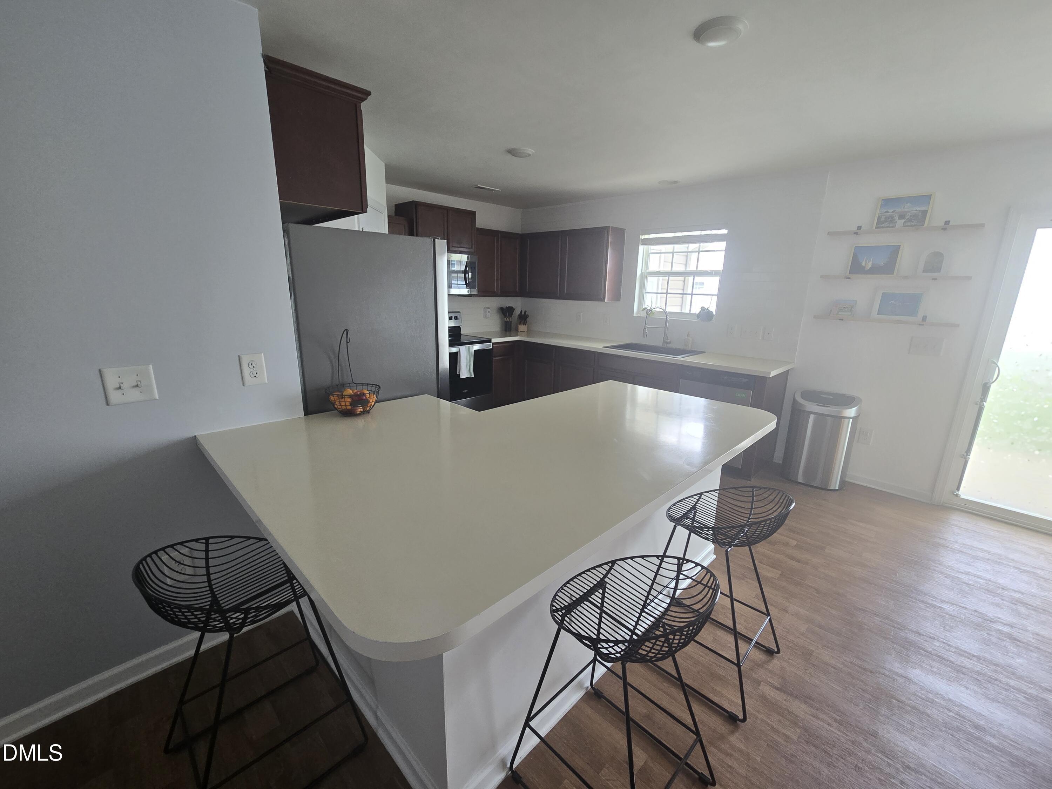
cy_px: 394
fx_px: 395
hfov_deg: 106.2
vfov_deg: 89.9
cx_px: 526
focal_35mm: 13
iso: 125
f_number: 2.2
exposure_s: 1/60
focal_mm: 2.2
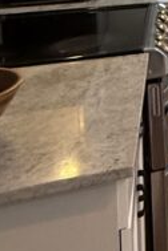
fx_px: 553
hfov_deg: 11.4
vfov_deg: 23.0
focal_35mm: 79
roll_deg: -1.9
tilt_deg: -5.6
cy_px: -70
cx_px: 485
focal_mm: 2.22
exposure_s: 1/120
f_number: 2.2
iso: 320
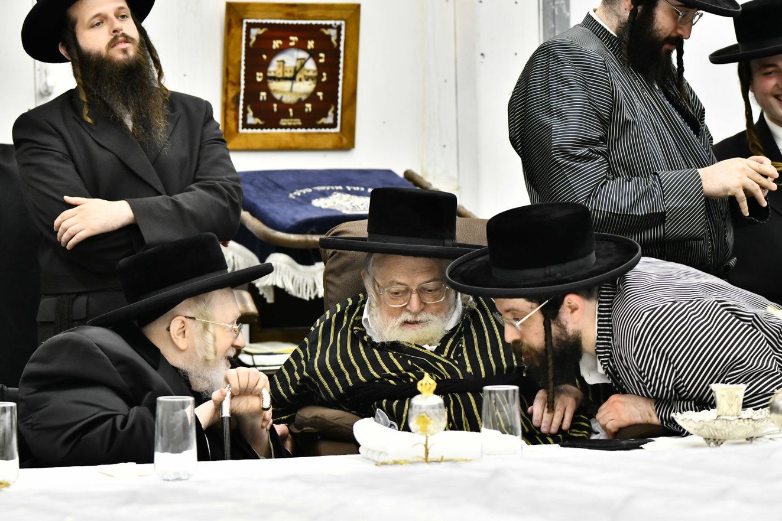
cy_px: 264
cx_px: 407
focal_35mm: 201
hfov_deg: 10.2
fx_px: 4366
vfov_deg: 6.8
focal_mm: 190
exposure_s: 1/250
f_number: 5.6
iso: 2500
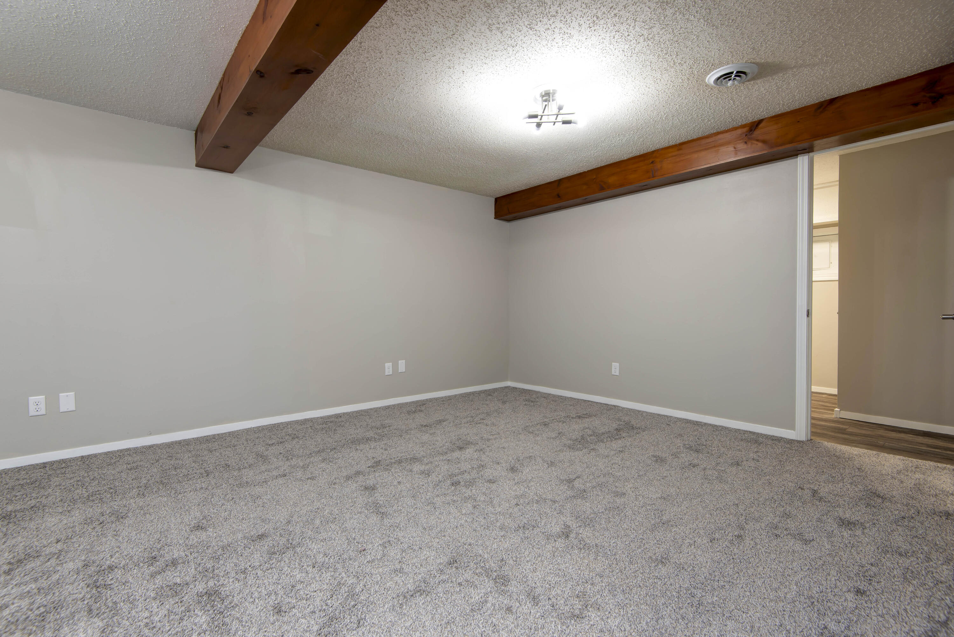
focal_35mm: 16
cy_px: 318
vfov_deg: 73.8
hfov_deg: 96.7
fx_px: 424
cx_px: 477
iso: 140
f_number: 6.7
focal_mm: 16
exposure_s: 1/6
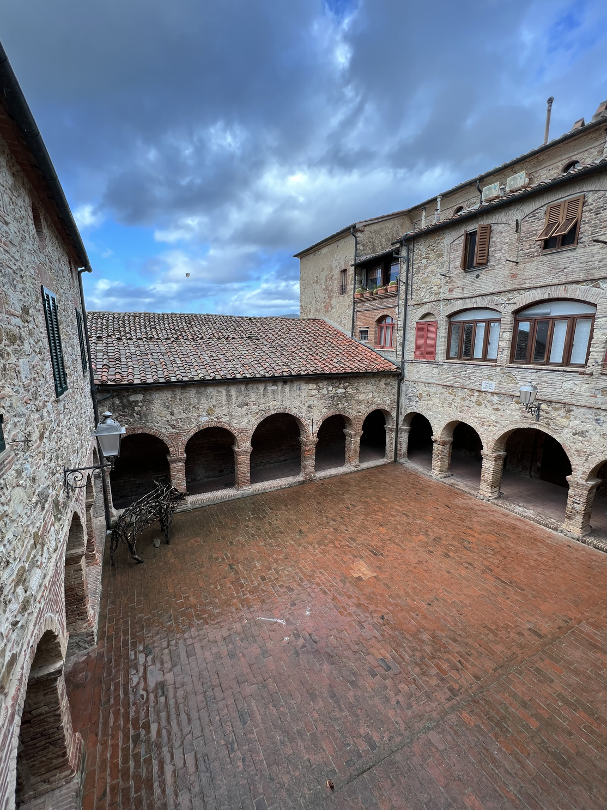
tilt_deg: -12.3
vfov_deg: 102.0
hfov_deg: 85.7
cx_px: 304
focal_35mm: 14
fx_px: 327
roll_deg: -0.2
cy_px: 420
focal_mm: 1.57
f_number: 1.8
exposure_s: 1/221
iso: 32
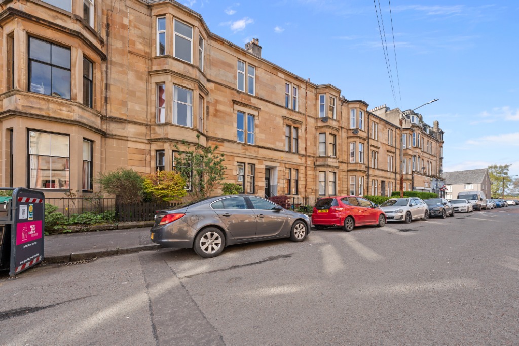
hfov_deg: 112.6
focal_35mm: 12
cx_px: 260
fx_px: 173
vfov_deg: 90.1
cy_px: 173
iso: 500
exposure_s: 1/125
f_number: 5.6
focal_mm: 12
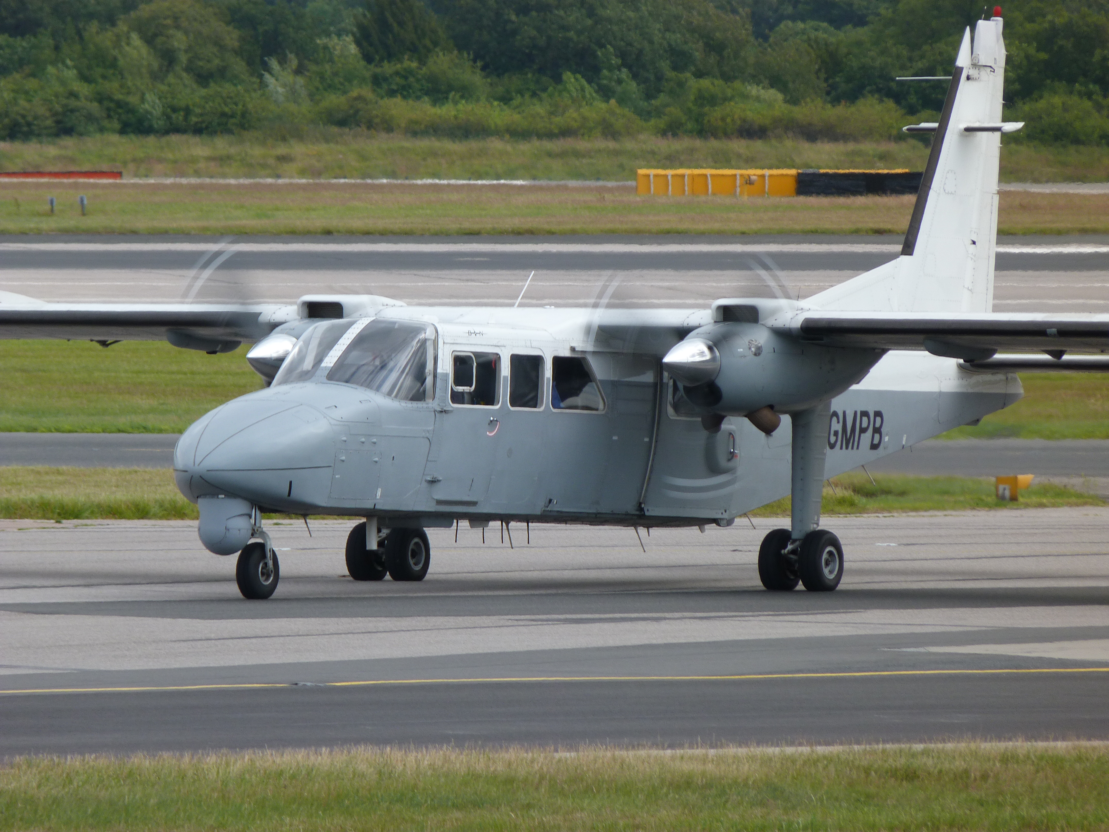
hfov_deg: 3.3
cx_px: 554
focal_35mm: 600
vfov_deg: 2.5
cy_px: 416
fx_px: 19222
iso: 80
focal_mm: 108
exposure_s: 1/200
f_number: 5.6
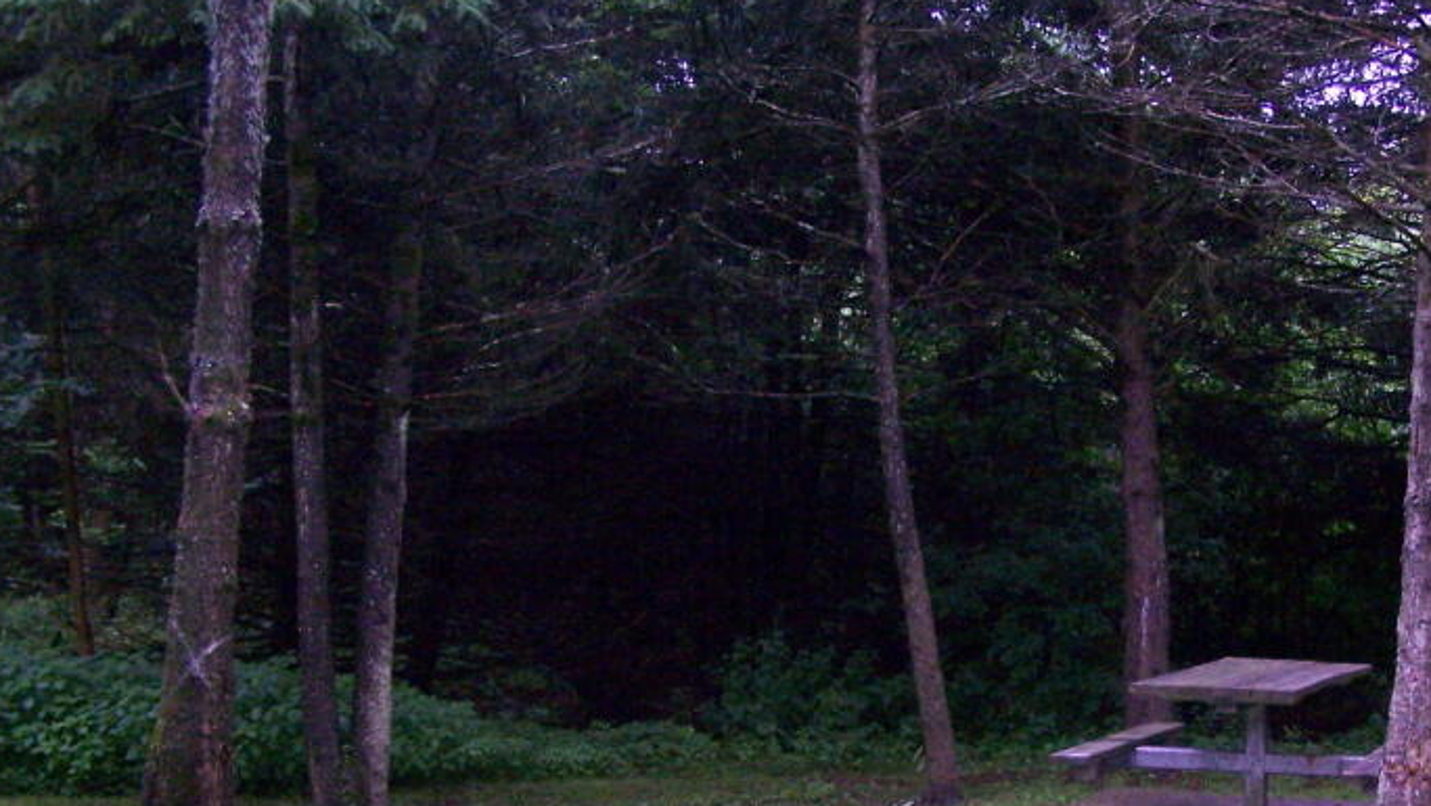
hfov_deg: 33.3
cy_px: 645
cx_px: 1048
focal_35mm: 62
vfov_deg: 19.2
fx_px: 2353
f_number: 2.8
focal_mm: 6.3
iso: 400
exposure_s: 1/250
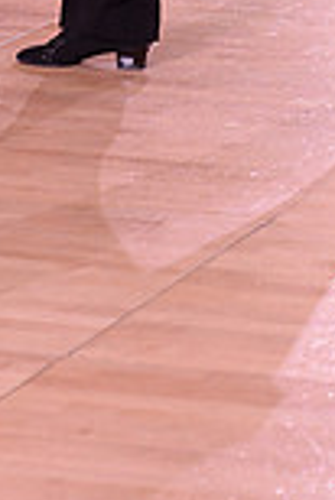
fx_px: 4707
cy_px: -357
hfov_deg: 4.1
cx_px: 18
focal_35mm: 338
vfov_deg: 6.0
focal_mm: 90
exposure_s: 1/250
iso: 1600
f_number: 4.5
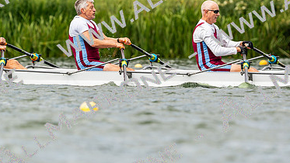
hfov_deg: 3.1
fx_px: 5422
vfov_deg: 1.7
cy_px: 59
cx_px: 153
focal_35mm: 705
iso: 320
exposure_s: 1/2000
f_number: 6.3
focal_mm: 433
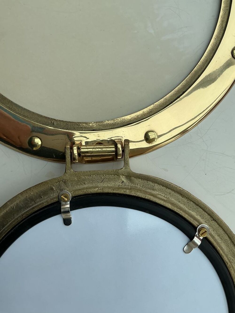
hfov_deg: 48.2
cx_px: 118
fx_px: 262
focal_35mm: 29
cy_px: 156
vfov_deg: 61.7
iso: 25
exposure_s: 1/519
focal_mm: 3
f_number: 1.8
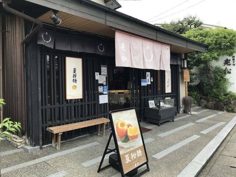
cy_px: 88
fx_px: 191
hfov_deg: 63.4
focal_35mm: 28
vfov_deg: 49.7
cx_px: 118
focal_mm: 3.99
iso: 20
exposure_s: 1/742
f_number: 1.8
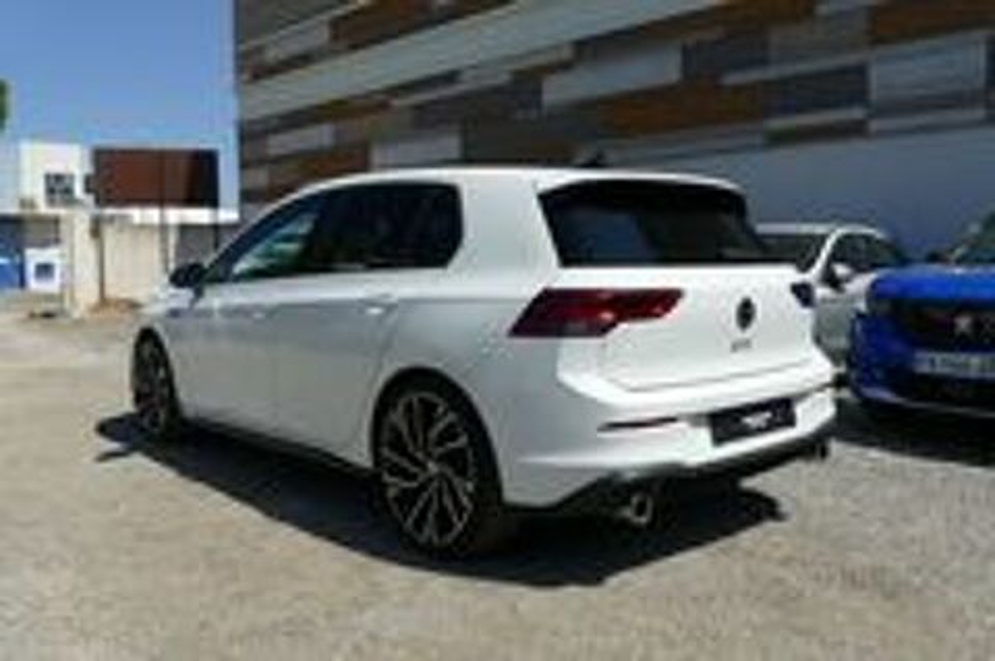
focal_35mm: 30
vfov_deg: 43.5
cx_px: 498
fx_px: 828
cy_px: 330
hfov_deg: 62.0
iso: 125
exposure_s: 1/1600
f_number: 4
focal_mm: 11.1
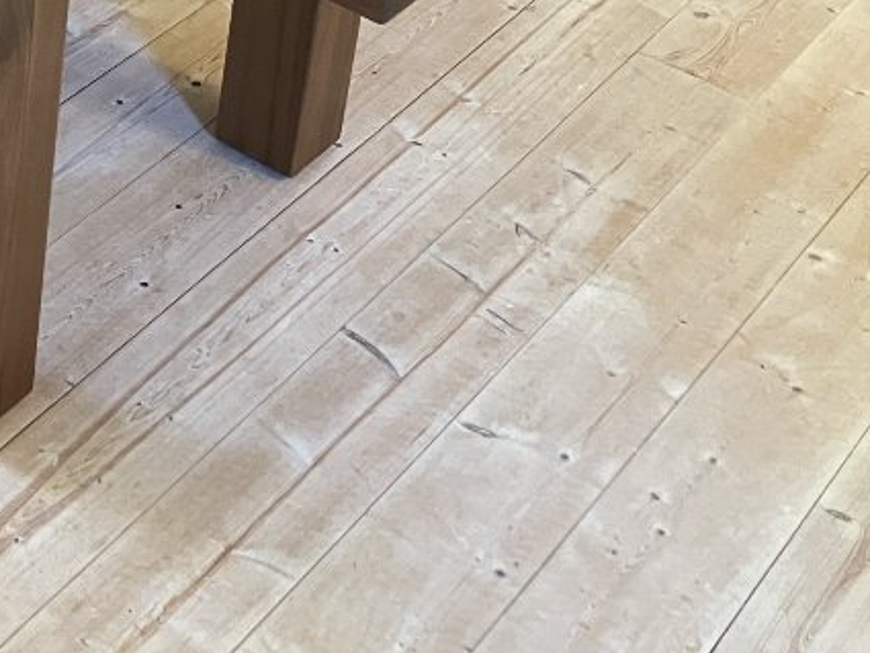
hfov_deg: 22.6
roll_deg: -0.8
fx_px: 1986
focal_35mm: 79
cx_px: -190
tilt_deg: -30.2
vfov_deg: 17.8
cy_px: -127
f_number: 1.8
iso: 320
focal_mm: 3.99
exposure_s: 1/25
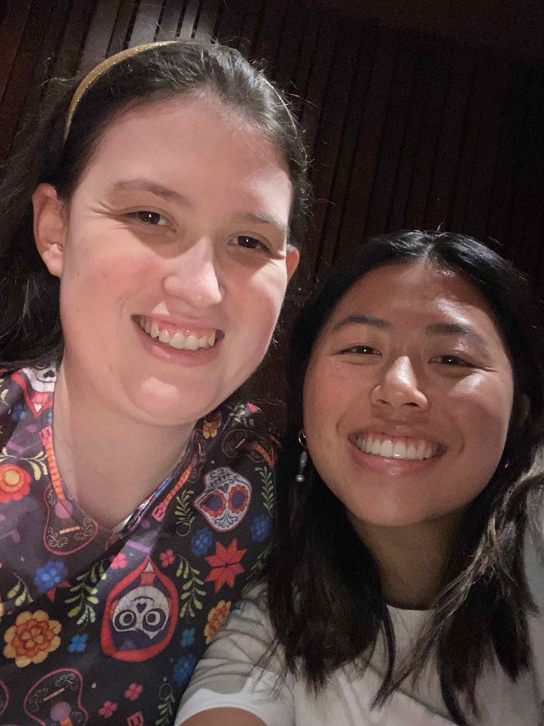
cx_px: 305
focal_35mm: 34
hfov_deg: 41.7
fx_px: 713
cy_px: 372
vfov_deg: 54.0
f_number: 2.2
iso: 500
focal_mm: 2.71
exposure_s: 1/18
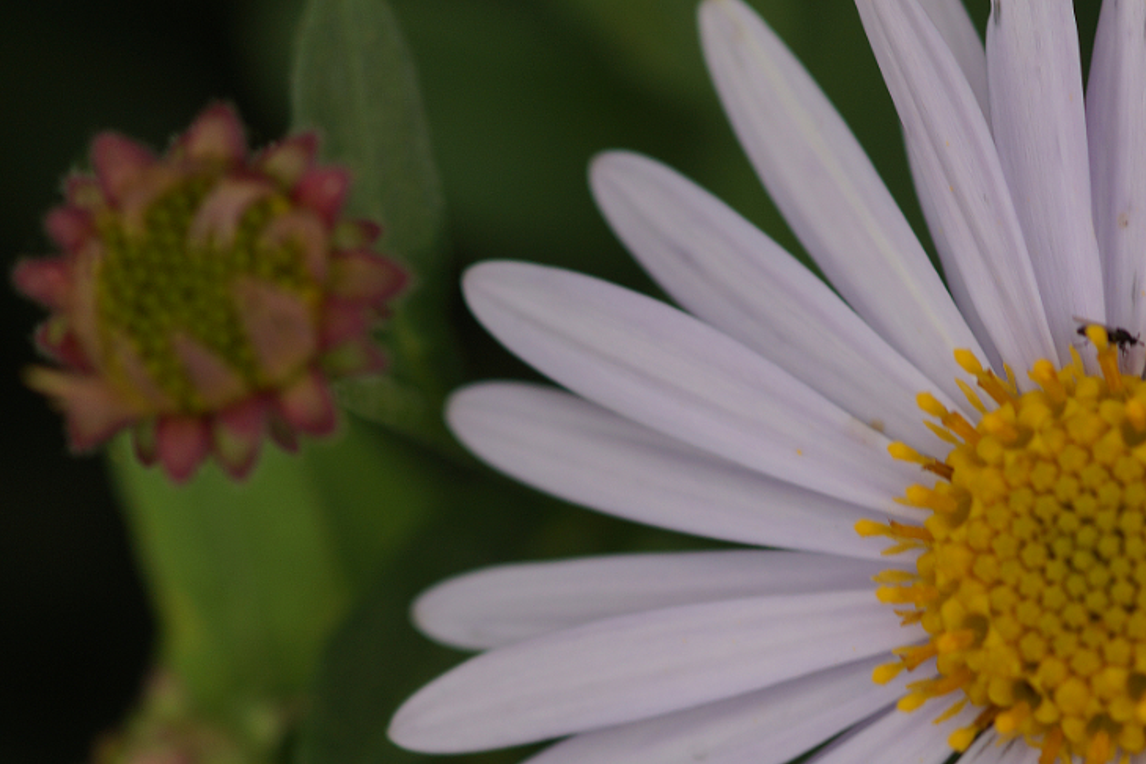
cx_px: 879
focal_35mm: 247
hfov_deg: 8.3
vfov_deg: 5.6
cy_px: 538
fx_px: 7862
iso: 100
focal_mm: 100
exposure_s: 1/250
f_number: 4.5
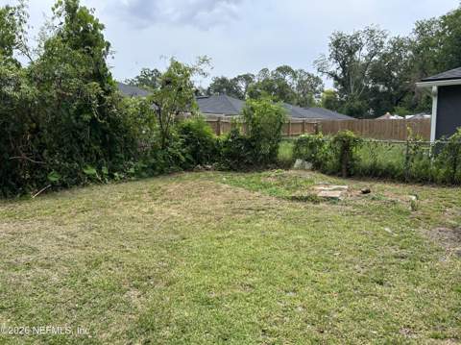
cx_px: 230
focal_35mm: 26
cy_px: 172
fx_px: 346
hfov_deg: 67.4
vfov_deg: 53.0
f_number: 1.5
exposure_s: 1/2123
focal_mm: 5.7
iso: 50
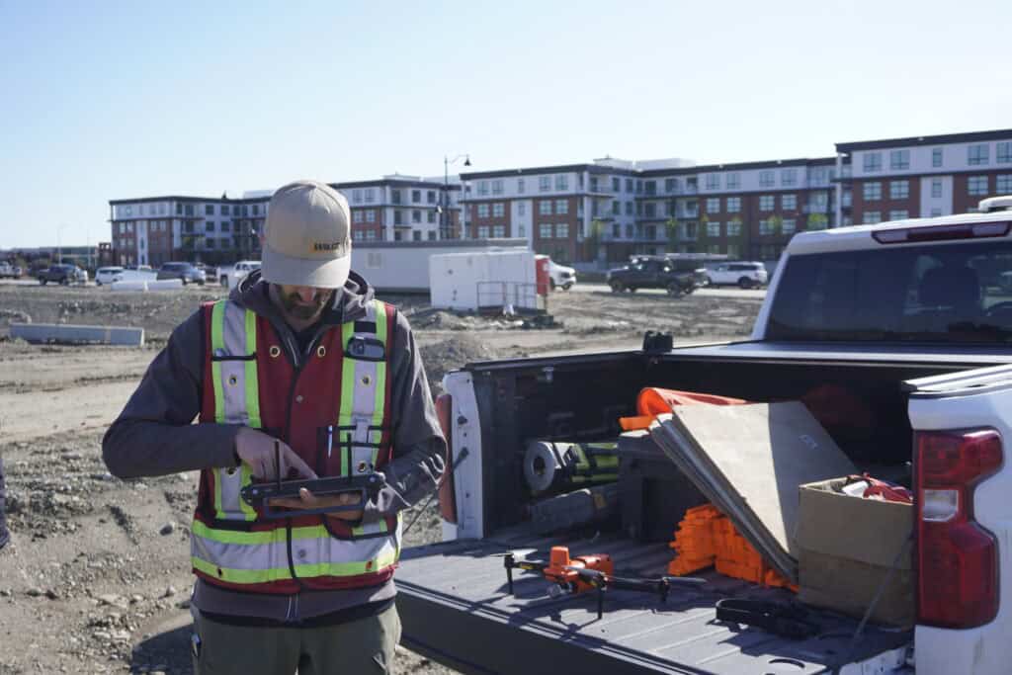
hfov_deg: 53.1
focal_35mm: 36
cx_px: 506
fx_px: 1012
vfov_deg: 36.9
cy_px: 338
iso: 100
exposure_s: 1/400
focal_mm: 24
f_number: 5
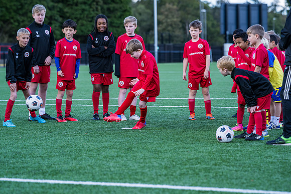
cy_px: 97
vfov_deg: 9.9
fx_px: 1125
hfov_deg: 14.7
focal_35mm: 139
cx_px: 141
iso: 400
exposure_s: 1/800
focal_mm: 135
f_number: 4
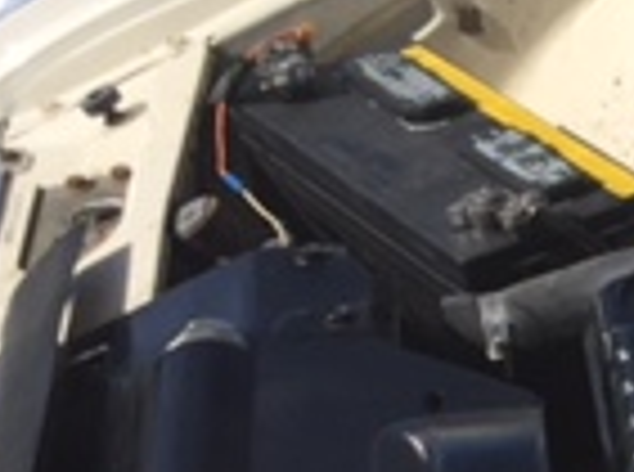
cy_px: 679
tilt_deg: -39.3
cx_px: 1165
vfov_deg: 10.8
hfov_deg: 13.4
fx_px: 2411
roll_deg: -1.6
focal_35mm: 132
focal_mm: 4.15
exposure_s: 1/3049
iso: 32
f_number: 2.2
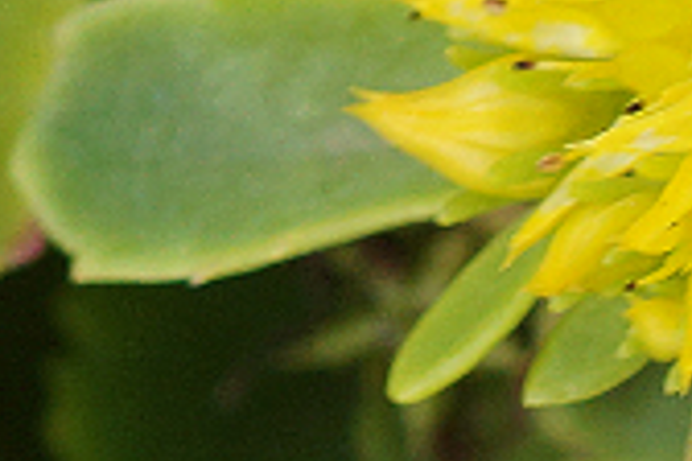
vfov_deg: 1.3
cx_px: 2027
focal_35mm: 1070
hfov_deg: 1.9
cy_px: -33
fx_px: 20566
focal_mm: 100
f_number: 5
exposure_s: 1/160
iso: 200
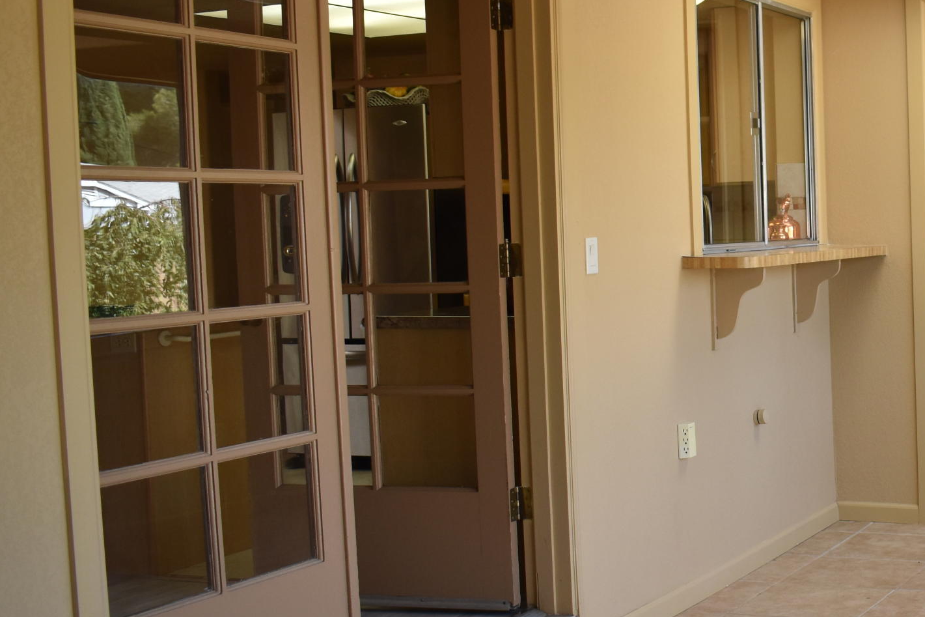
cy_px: 316
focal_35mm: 57
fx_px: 1464
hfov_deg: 32.3
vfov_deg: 23.8
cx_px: 920
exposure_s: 1/250
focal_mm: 18
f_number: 4.5
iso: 400
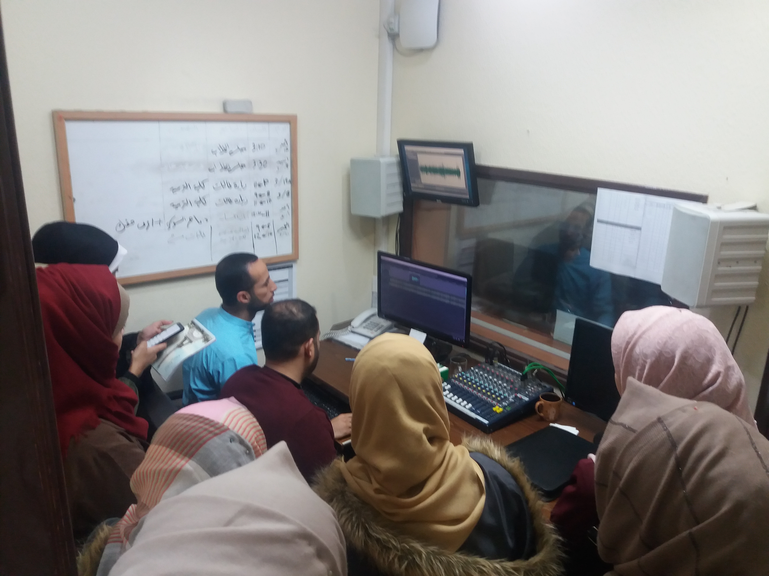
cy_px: 288
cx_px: 384
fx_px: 622
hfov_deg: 63.4
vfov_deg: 49.7
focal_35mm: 28
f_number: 1.9
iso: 125
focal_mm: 3.7
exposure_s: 1/33
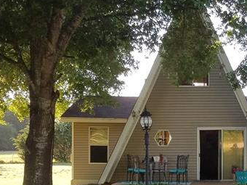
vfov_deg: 29.1
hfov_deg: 36.5
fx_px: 350
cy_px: 144
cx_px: 222
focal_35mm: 49
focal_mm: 4.2
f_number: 1.7
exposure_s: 1/316
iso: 50
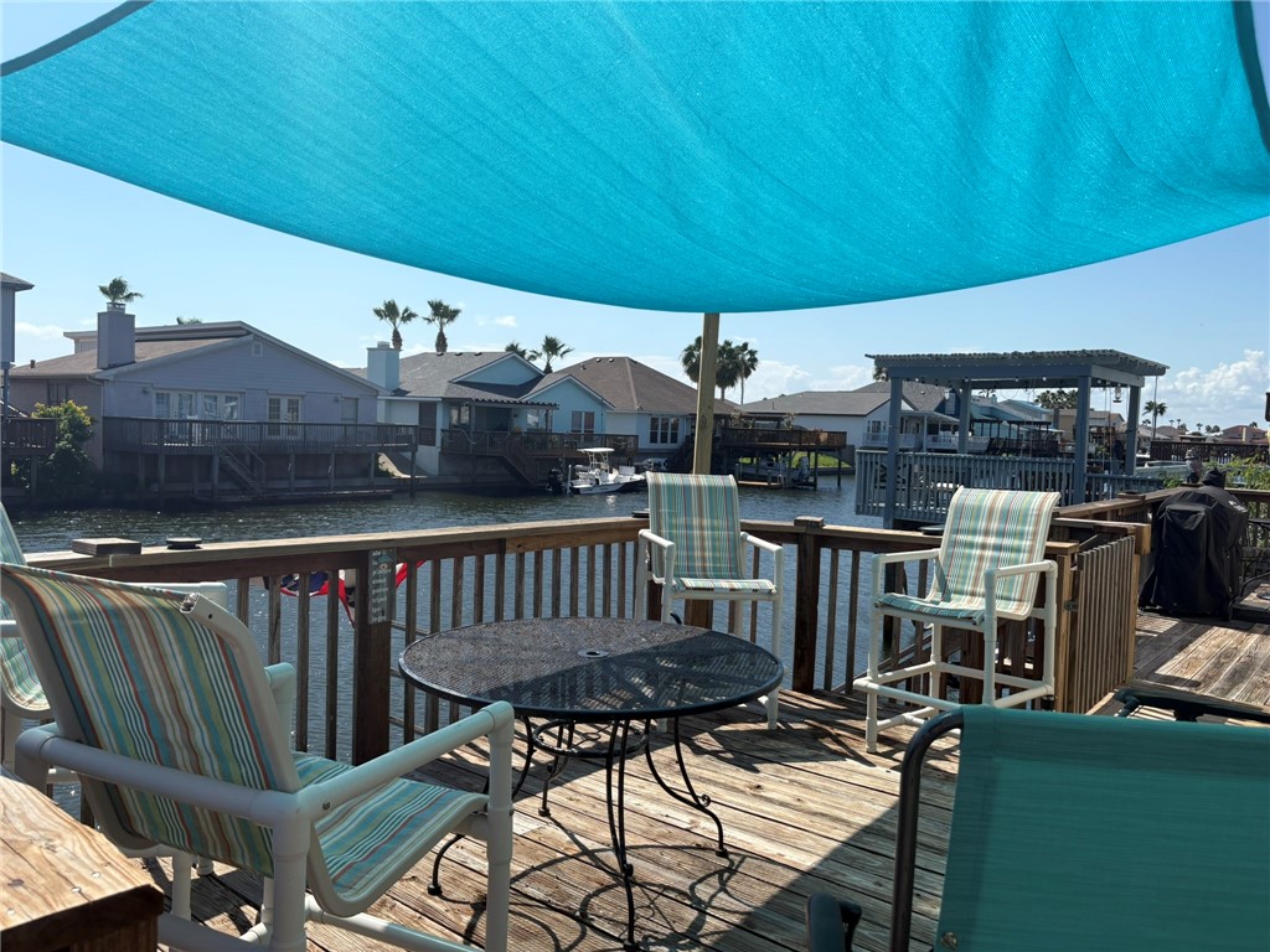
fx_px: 954
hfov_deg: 67.3
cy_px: 476
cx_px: 635
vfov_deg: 53.1
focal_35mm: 26
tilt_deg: -3.0
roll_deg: -1.5
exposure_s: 1/4329
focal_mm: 5.96
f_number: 1.6
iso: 50
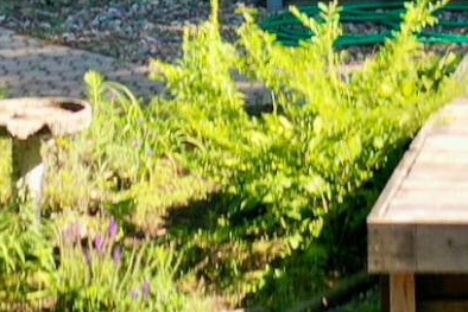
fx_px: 2770
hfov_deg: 9.4
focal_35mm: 213
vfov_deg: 6.3
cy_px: -336
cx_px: 666
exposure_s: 1/30
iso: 120
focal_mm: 10.26
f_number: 2.8
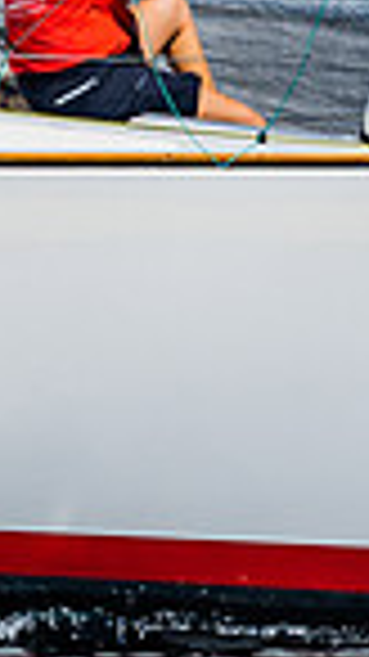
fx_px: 7767
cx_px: -885
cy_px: -235
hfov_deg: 2.7
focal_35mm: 446
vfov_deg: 4.8
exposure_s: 1/2000
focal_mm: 93
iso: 160
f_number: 6.3
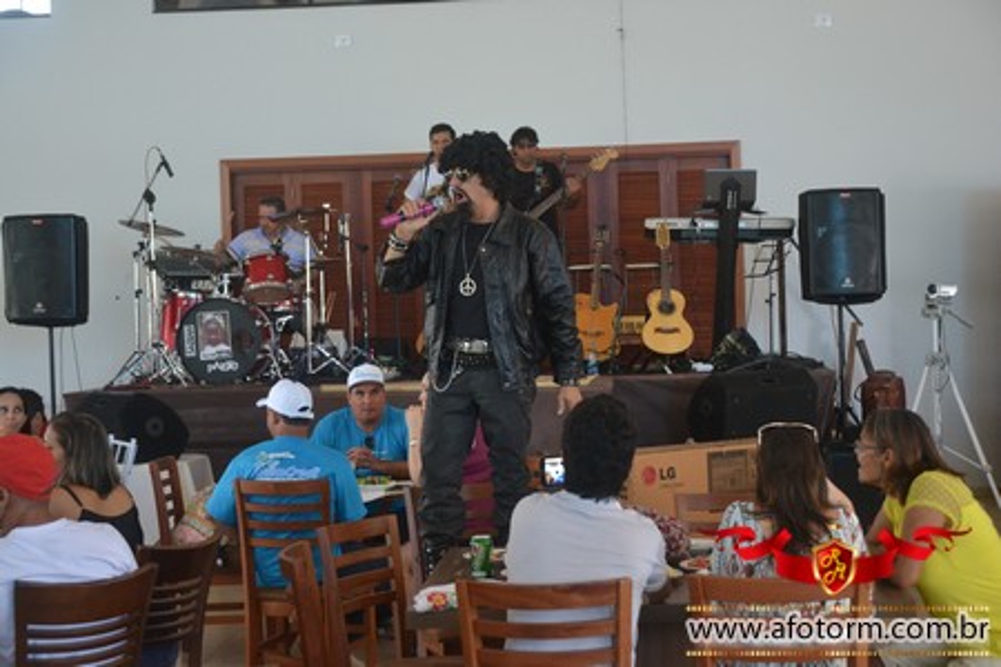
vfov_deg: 20.6
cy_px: 334
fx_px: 1835
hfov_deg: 30.5
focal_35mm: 66
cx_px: 500
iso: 1400
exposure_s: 1/60
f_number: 4.5
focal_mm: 44
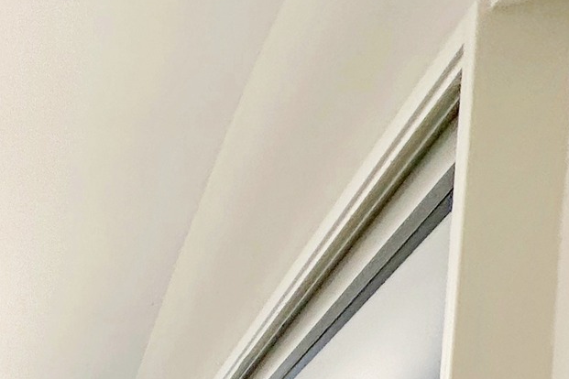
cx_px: -586
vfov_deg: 15.6
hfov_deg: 18.9
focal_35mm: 60
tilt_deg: -6.2
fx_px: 948
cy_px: 841
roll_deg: +2.5
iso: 50
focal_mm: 2.22
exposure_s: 1/163
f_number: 2.2
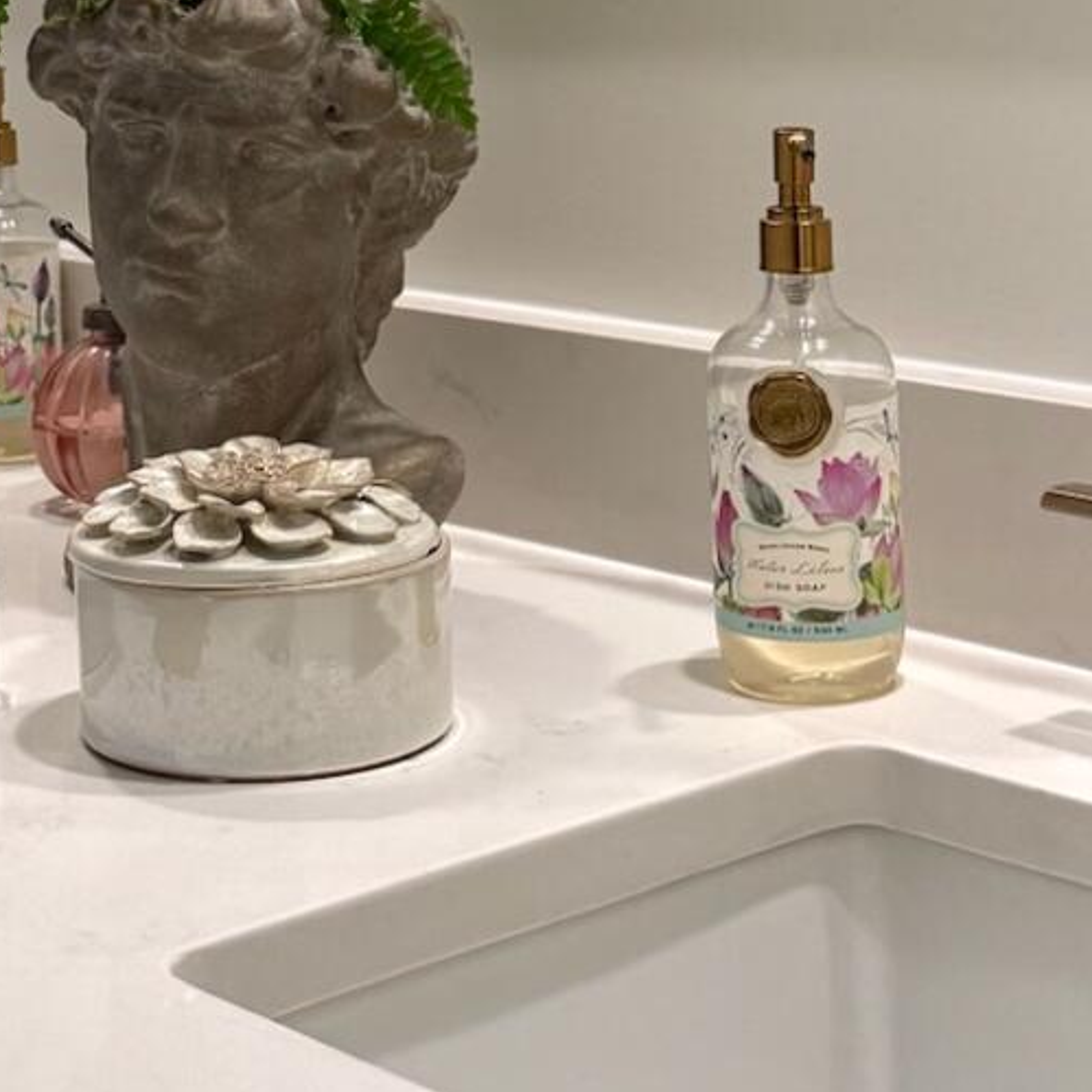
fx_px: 3034
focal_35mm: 85
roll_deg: +1.1
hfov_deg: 20.3
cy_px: -70
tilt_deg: -1.1
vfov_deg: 19.6
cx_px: 352
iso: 200
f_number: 1.78
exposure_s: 1/194
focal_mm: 6.76
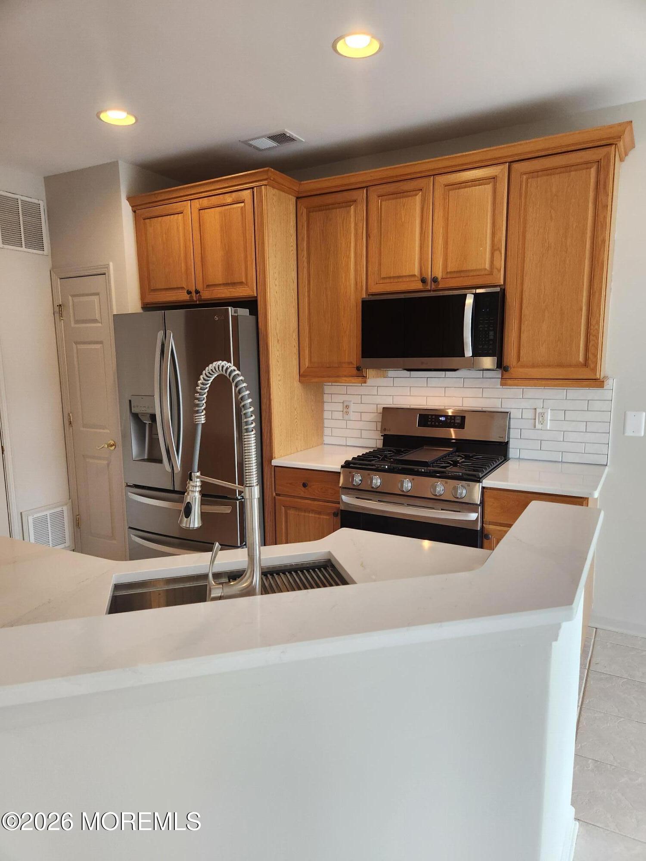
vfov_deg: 73.9
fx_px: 572
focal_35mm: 23
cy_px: 430
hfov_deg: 58.9
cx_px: 323
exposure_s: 1/180
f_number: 1.8
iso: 200
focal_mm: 5.4
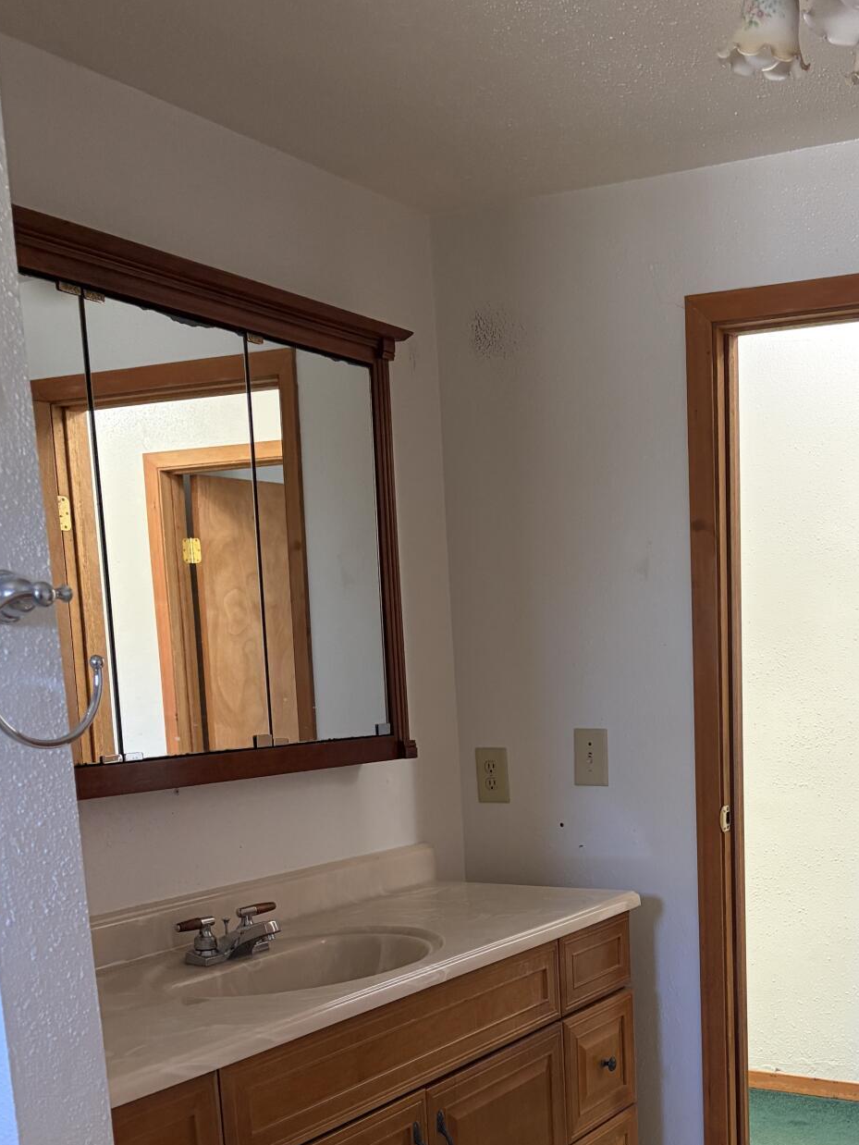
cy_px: 878
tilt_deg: -9.2
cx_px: 681
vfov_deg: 43.2
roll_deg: +0.9
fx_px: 1389
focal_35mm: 42
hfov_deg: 33.4
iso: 160
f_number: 1.6
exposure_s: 1/60
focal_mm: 5.96
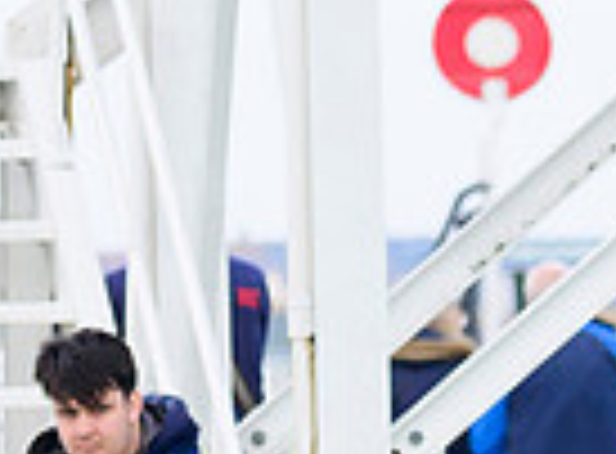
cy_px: 905
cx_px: 915
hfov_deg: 1.6
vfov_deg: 1.2
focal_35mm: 1232
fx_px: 21790
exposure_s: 1/1600
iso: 1000
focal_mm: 155
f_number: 5.6
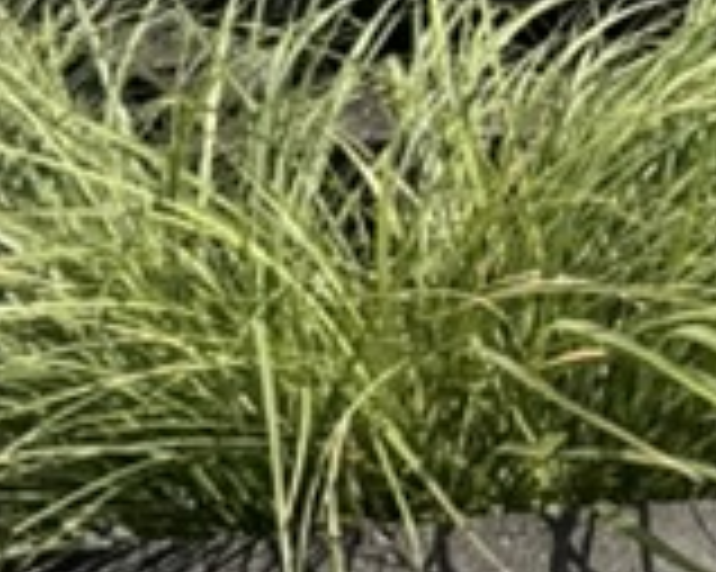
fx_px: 1864
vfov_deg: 16.1
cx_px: 1698
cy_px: -257
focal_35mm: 88
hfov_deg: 14.6
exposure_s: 1/1285
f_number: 2.2
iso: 50
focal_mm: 2.22
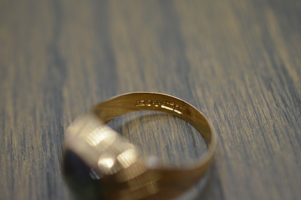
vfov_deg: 21.1
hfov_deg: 31.5
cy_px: 98
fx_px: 534
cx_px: 156
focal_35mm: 64
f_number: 4
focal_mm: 40
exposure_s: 1/2500
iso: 2500
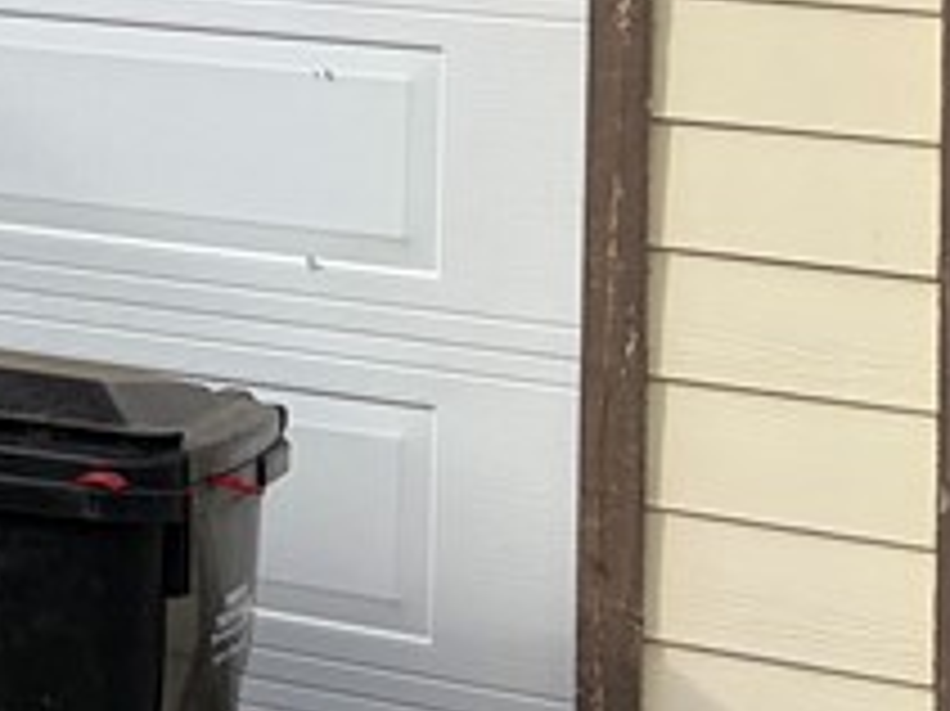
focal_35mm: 126
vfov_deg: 11.0
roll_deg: -4.3
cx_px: -824
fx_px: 3456
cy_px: -531
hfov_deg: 13.8
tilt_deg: +9.7
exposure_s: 1/5348
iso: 64
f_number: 1.6
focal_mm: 5.96
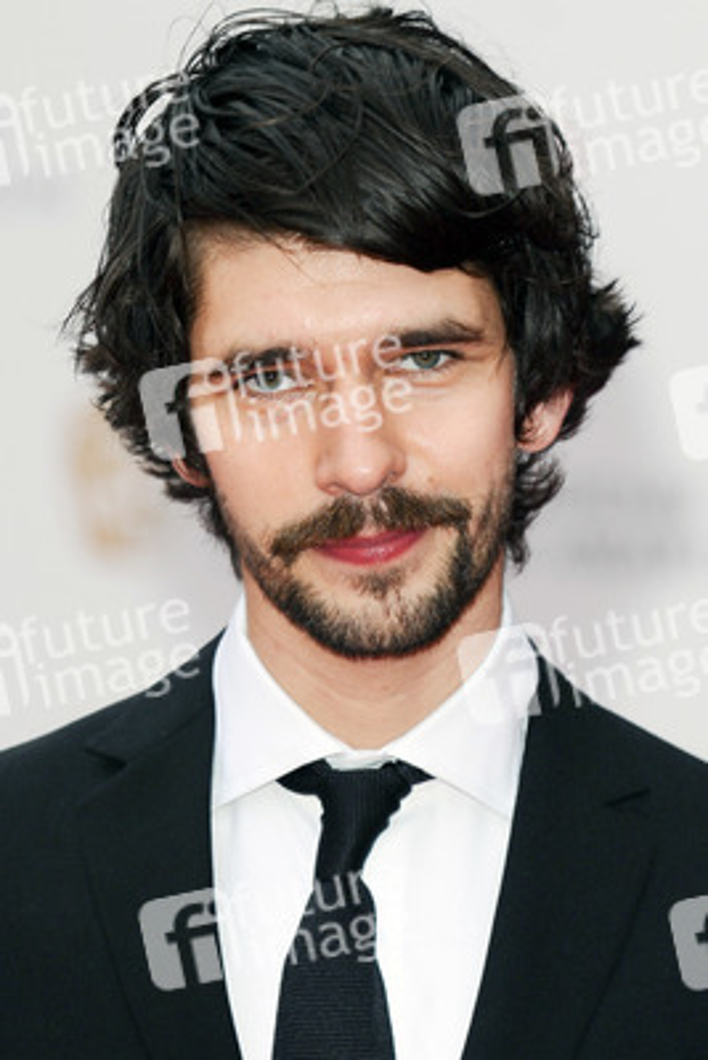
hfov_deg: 5.0
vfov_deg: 7.4
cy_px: 530
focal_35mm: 278
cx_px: 354
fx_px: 8179
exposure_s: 1/250
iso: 320
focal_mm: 185
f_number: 5
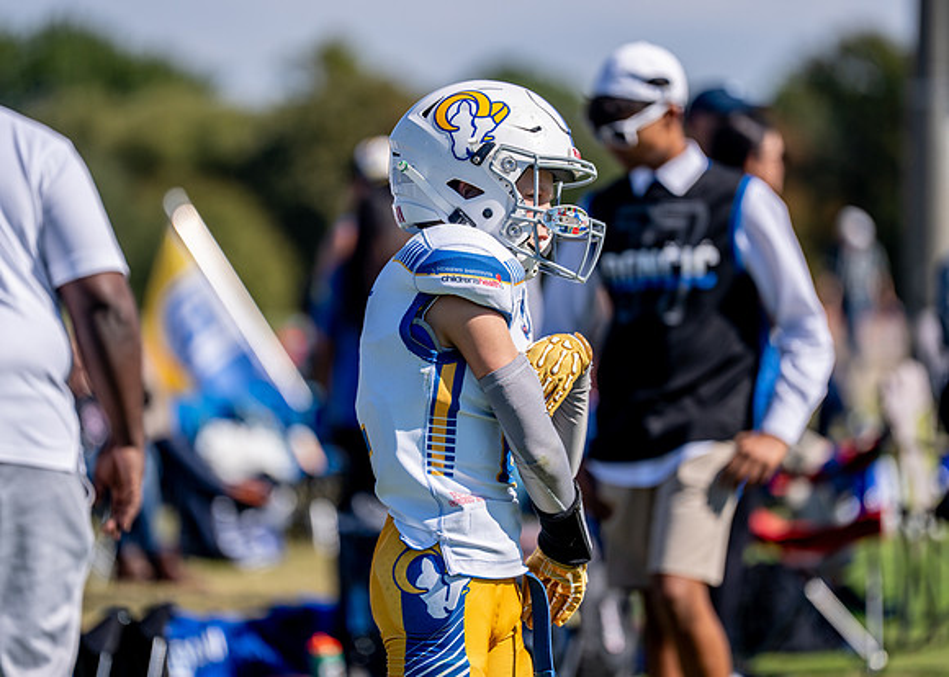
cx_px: 471
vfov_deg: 6.3
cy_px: 330
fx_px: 6193
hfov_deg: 8.8
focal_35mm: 230
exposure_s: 1/3200
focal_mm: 200
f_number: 2.8
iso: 100
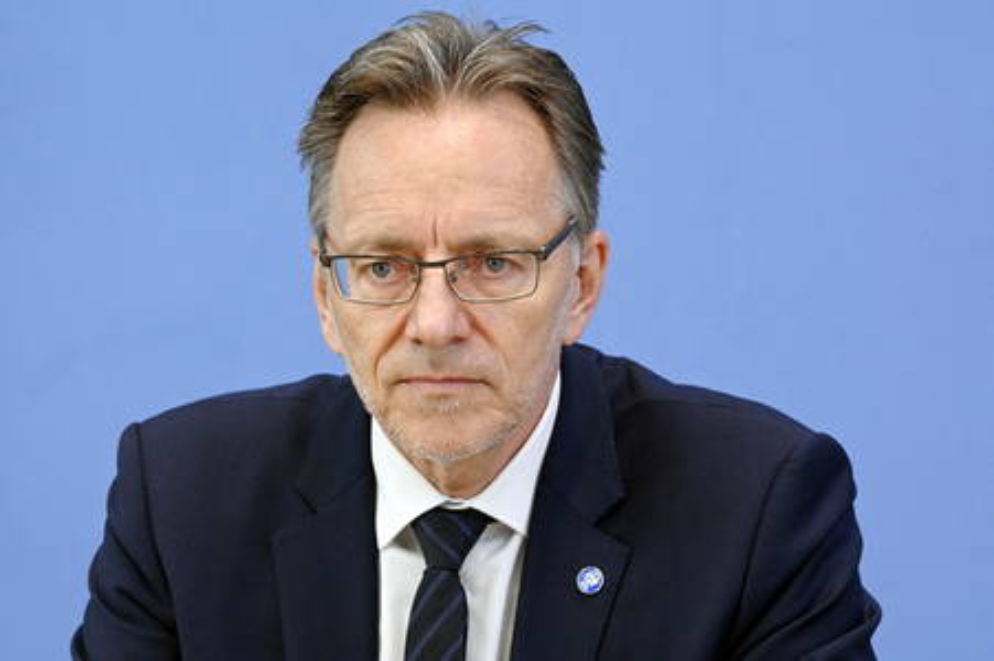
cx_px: 497
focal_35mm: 155
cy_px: 330
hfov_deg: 13.3
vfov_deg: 8.8
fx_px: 4276
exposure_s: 1/320
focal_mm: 155
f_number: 9
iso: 4000
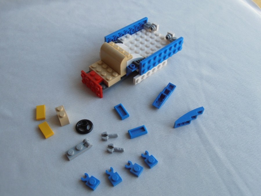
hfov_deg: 50.1
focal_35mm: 37
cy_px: 98
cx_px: 130
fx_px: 279
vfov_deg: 38.7
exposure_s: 1/60
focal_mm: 6.61
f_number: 3.9
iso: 80
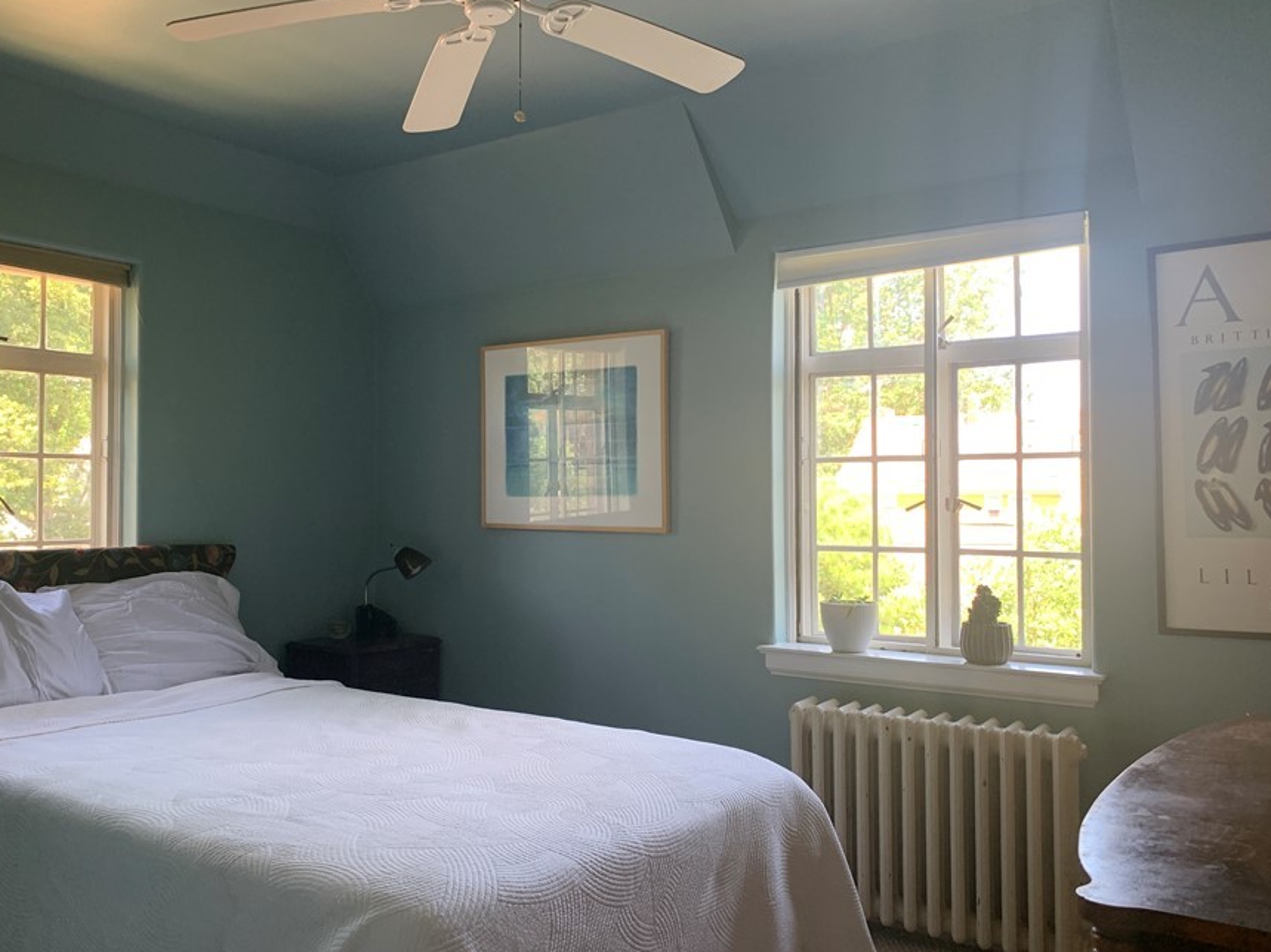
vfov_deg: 45.4
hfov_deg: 58.1
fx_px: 1138
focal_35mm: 31
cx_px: 534
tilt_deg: +0.5
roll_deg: +0.1
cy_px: 477
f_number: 1.8
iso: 100
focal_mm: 4.25
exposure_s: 1/77
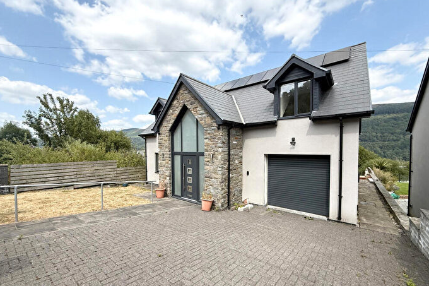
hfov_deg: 100.4
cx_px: 214
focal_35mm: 15
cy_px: 156
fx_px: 179
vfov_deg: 77.1
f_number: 2.2
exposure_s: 1/914
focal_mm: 2.22
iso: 50
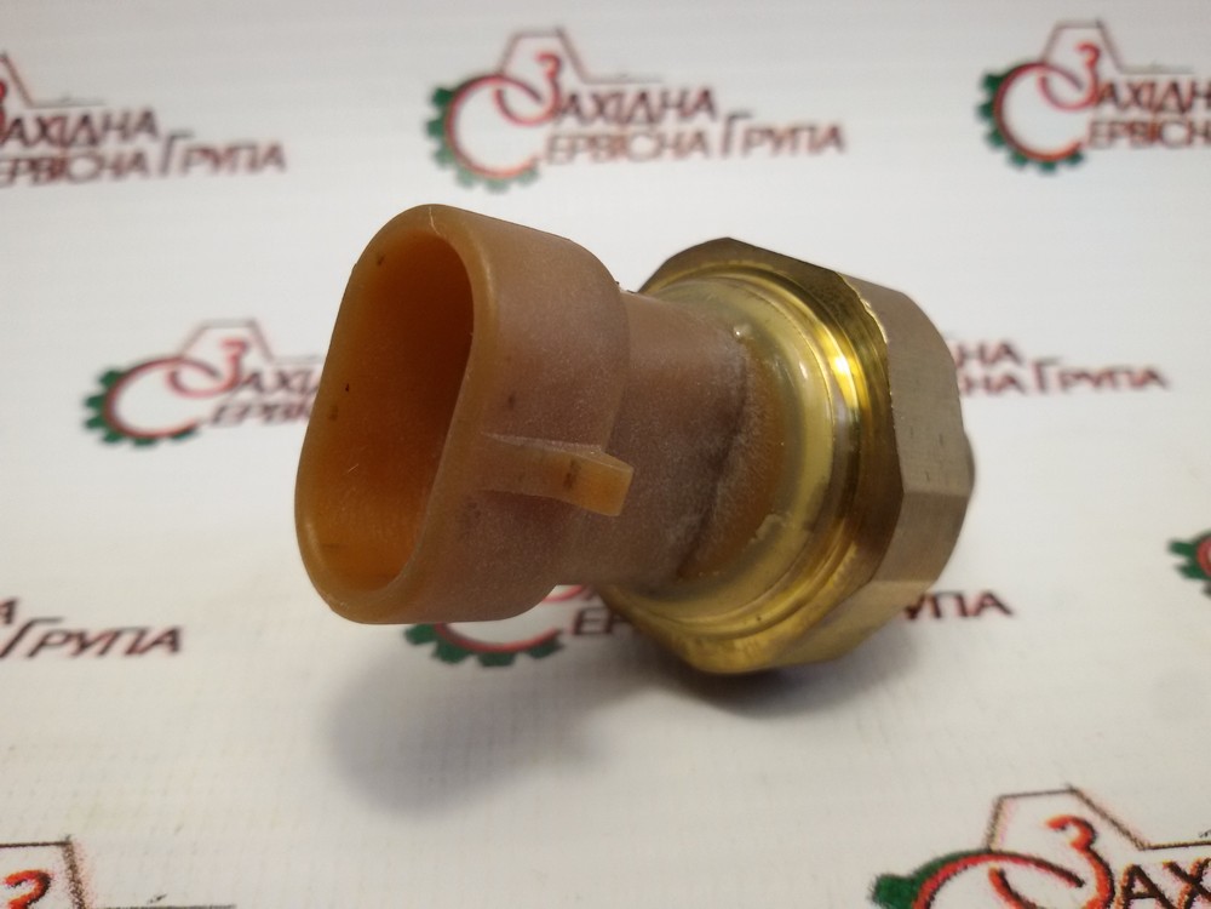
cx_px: 606
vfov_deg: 45.4
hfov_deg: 58.4
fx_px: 1084
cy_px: 454
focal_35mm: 31
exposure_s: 1/100
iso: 80
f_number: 2.4
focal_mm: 2.93
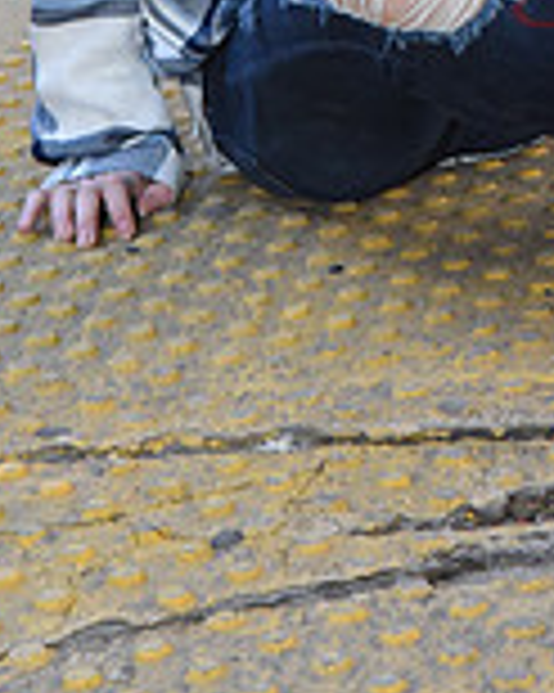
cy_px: -180
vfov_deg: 9.7
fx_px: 4001
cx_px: 552
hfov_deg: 7.9
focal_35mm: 195
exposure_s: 1/125
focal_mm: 55
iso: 2500
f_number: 9
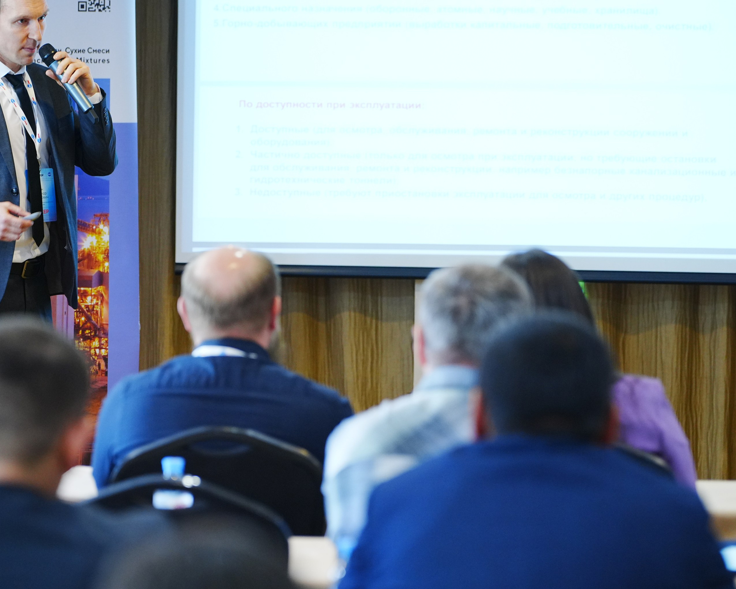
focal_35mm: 170
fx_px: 3704
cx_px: 318
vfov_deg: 9.1
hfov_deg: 11.3
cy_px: 255
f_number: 2.8
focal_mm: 113
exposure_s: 1/160
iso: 1600
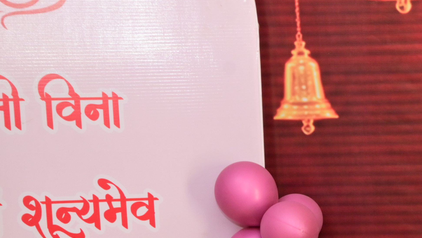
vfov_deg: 9.8
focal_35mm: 121
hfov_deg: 16.1
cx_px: 655
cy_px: 312
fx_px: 1354
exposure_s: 1/125
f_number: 7.1
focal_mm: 37
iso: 1250
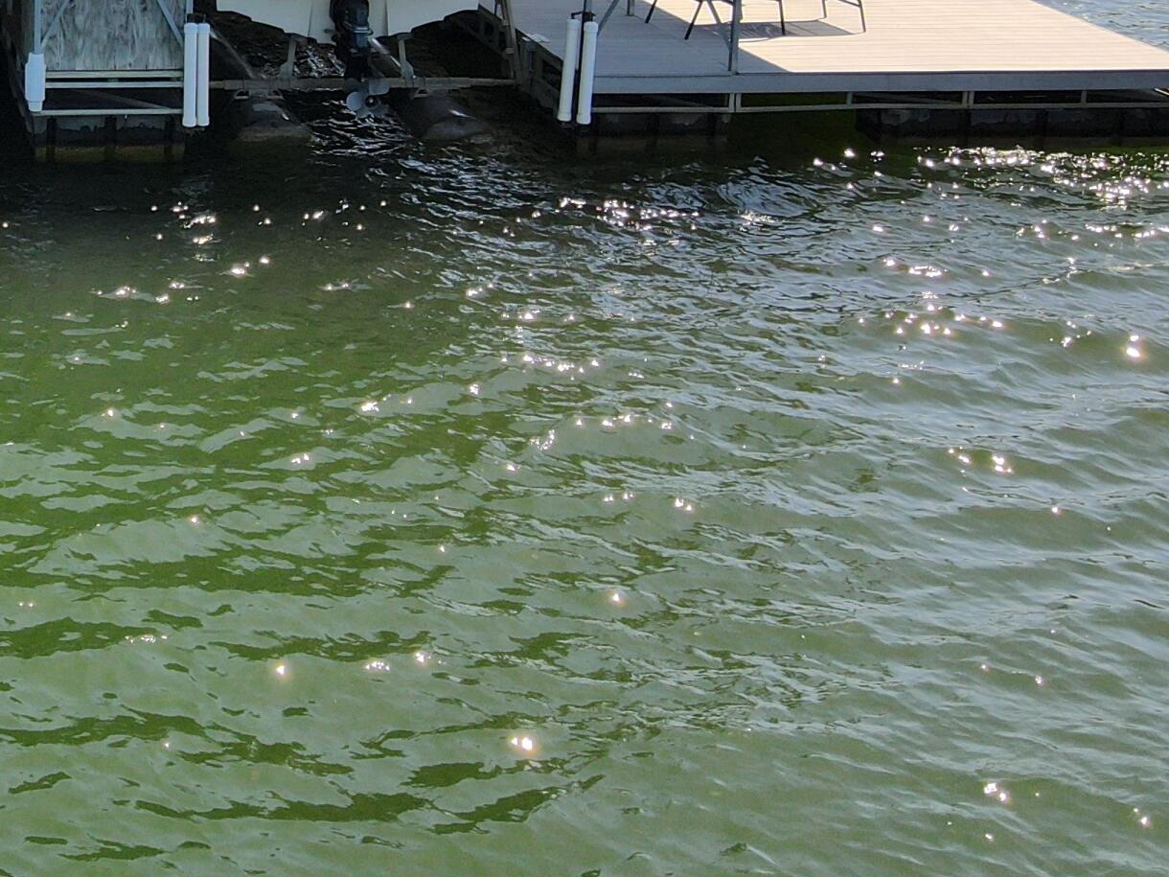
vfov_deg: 23.3
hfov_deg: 29.4
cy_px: -87
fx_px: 1992
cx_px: -126
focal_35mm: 59
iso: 100
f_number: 2.8
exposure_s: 1/500
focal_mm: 4.5
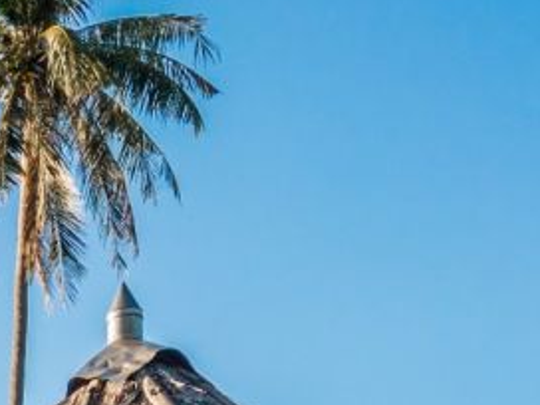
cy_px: 1164
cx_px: -709
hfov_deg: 13.0
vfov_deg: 9.8
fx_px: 1872
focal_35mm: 120
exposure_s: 1/320
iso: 160
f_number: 6.3
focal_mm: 17
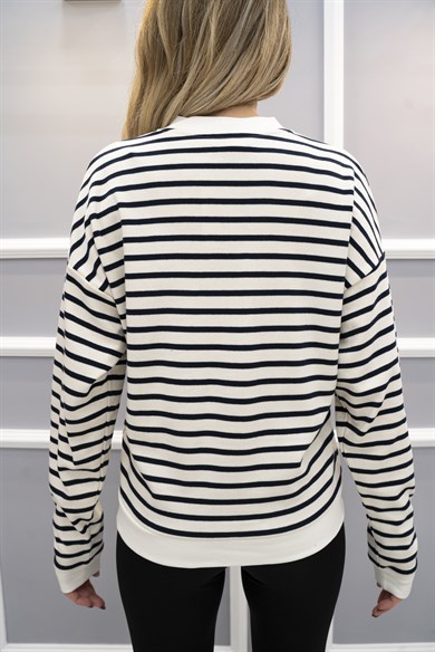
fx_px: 507
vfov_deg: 65.4
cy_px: 326
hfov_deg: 46.4
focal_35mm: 28
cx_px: 218
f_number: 5.6
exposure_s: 1/60
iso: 640
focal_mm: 28
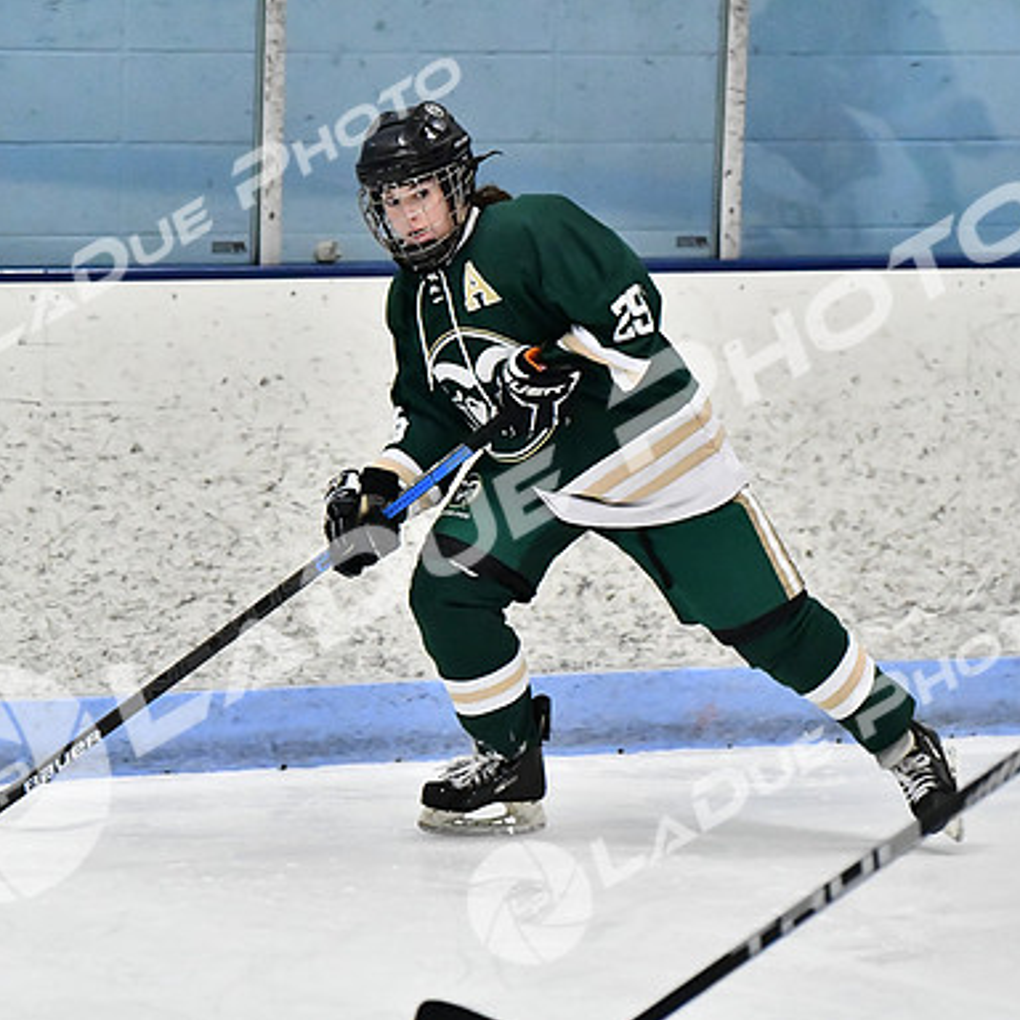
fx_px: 9634
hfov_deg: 6.1
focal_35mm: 289
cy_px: 511
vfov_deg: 6.1
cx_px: 462
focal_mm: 150
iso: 8000
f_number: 2.8
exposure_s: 1/1250
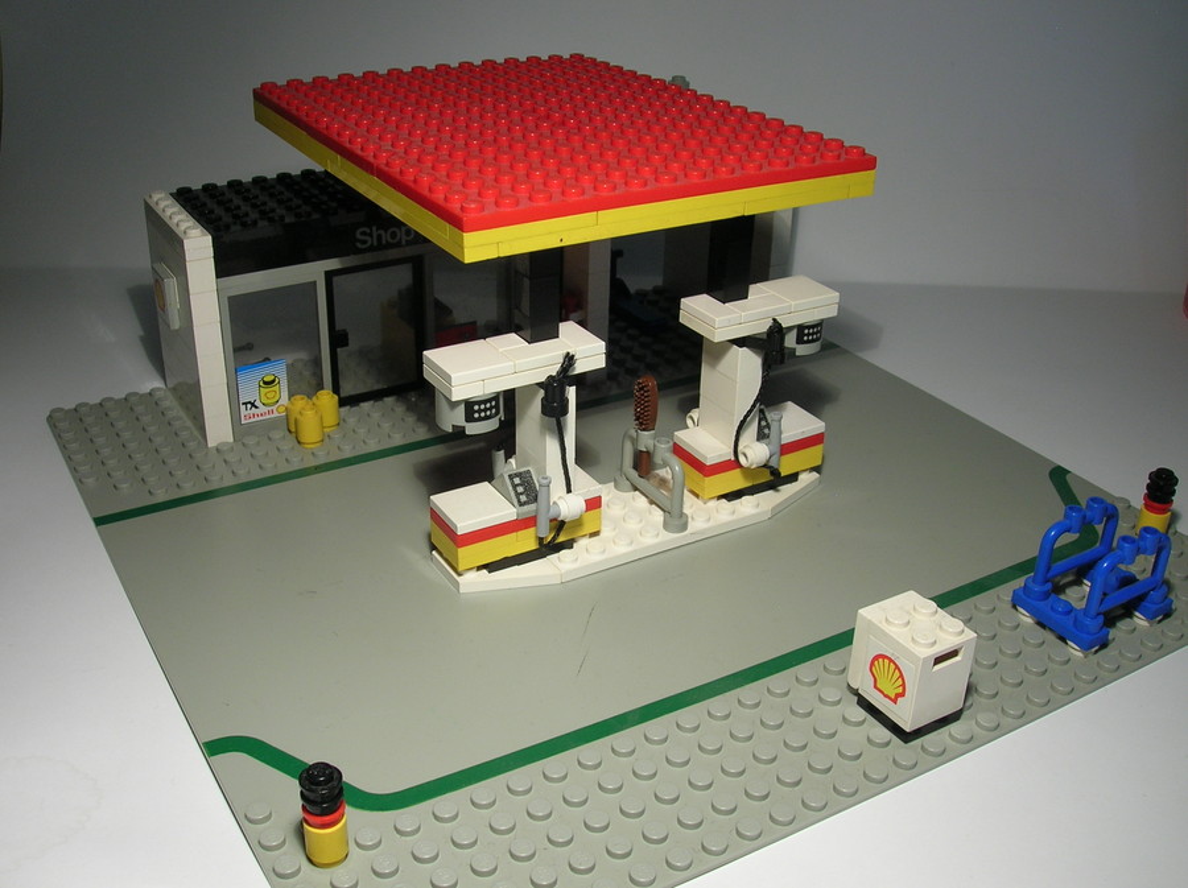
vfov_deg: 39.6
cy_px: 444
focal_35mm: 36
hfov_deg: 51.4
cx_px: 594
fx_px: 1234
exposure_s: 1/15.5
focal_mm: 6
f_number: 4.9
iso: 50
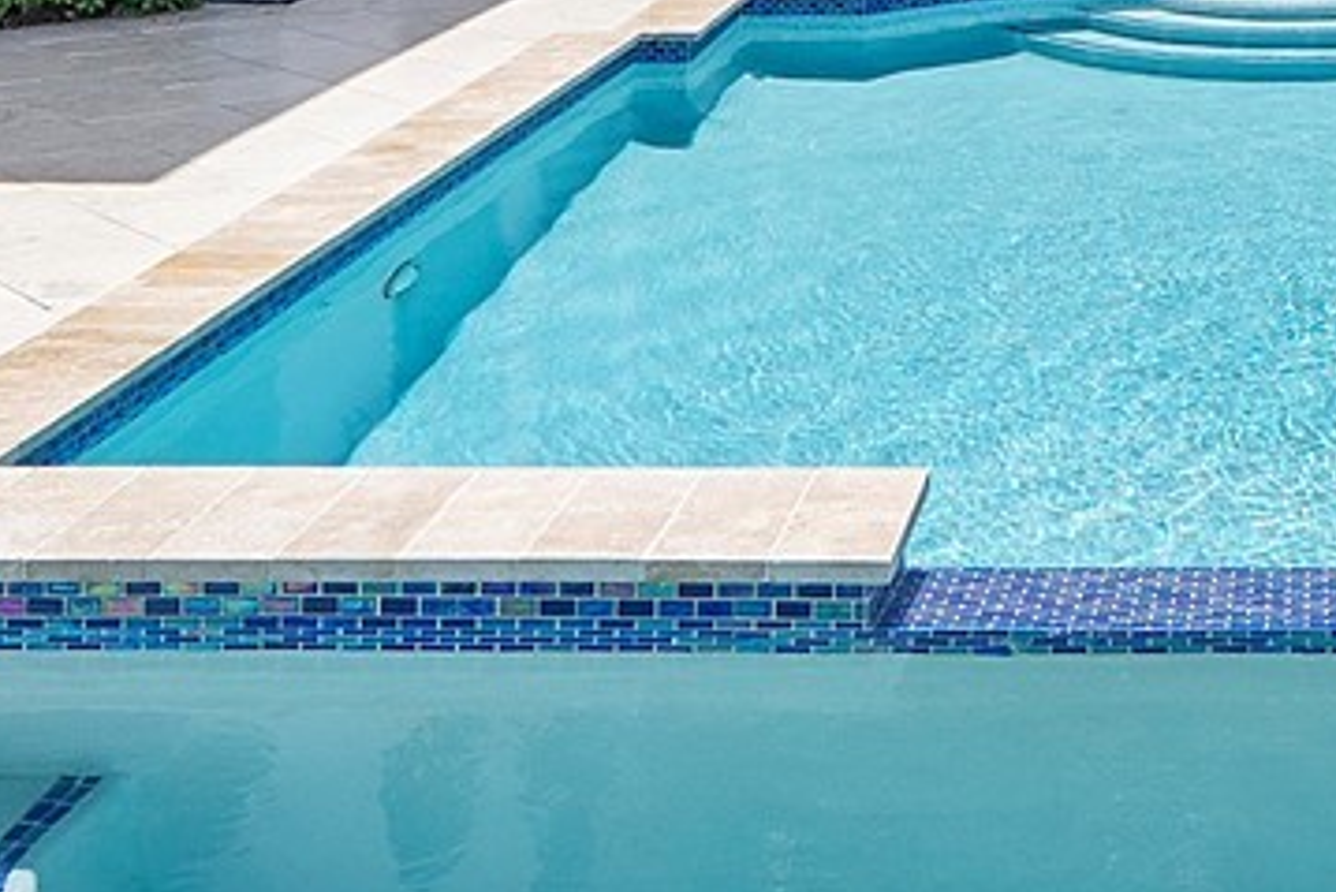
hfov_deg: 27.2
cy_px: -483
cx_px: 1263
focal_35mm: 71
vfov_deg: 17.2
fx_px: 2636
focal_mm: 10
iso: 250
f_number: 8
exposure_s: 1/800
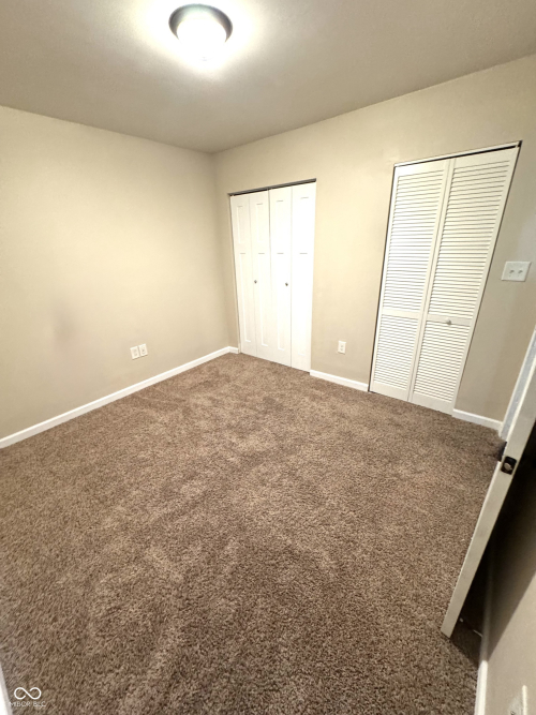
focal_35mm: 14
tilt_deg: -23.7
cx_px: 268
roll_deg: +0.8
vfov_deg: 102.1
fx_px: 289
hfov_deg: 85.7
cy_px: 358
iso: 400
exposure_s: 1/60
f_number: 2.2
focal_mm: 2.22
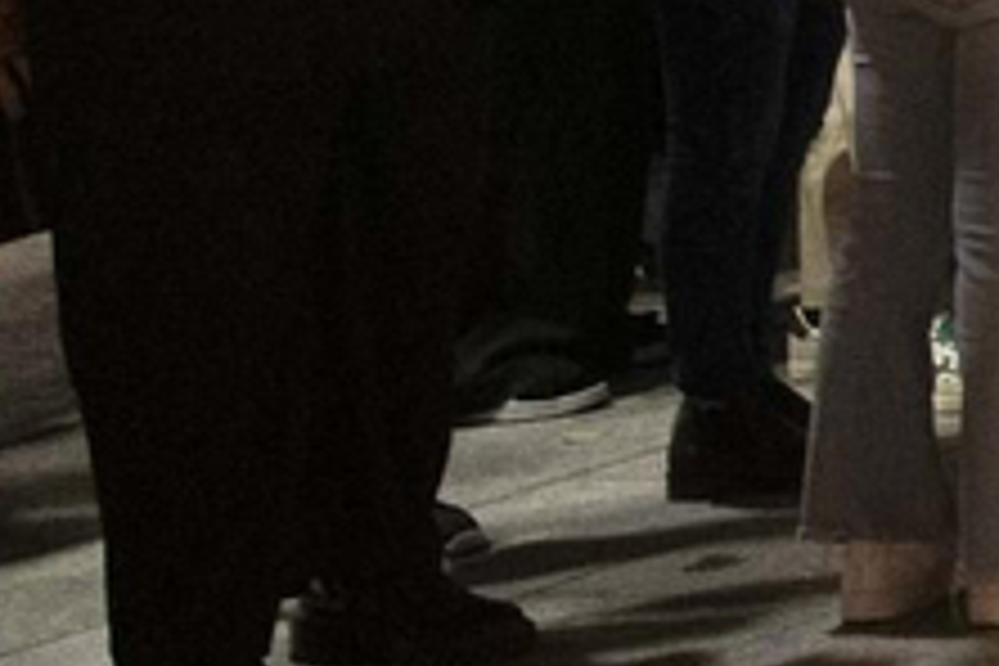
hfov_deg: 9.0
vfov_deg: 7.4
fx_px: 4800
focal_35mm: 173
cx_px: 3254
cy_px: -961
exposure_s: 1/250
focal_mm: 24
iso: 3200
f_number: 2.8
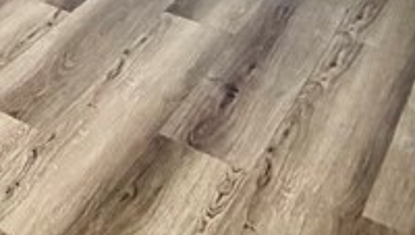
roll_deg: +0.5
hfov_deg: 22.8
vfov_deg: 11.3
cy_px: -414
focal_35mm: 78
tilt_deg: -0.9
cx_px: -185
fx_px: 859
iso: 40
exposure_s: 1/120
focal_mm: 2.22
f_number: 2.2
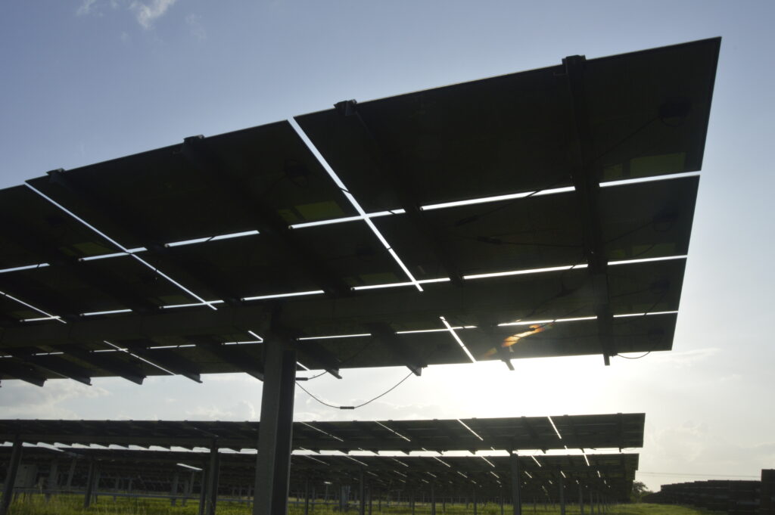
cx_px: 388
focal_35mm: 27
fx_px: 581
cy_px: 258
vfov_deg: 47.9
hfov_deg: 67.4
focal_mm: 18
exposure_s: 1/250
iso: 400
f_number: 22
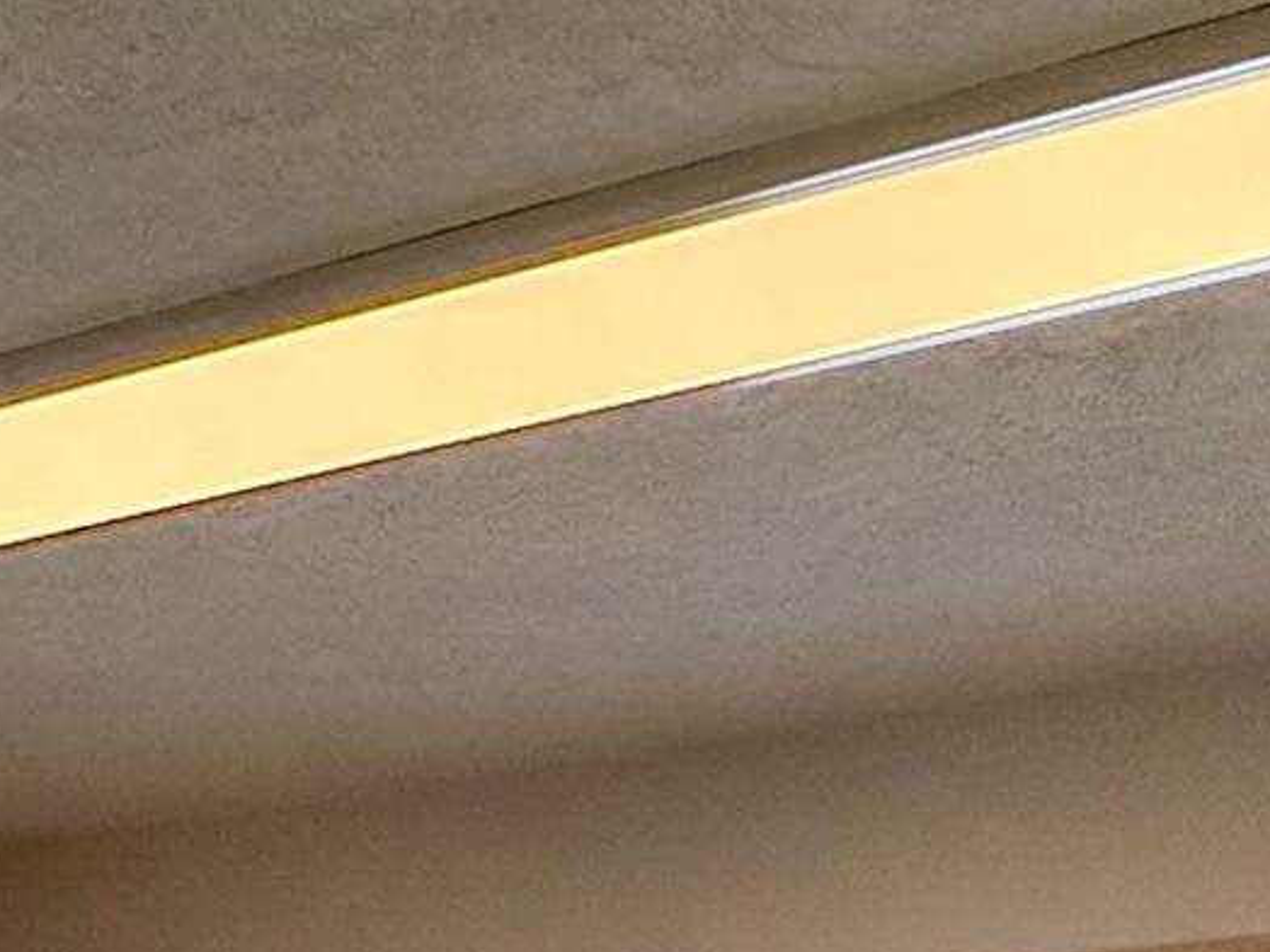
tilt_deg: -4.6
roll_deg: +0.2
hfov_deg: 23.3
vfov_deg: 14.8
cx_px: 155
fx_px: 3008
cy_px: 1897
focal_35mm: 82
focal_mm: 2.22
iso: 64
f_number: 2.2
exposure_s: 1/234
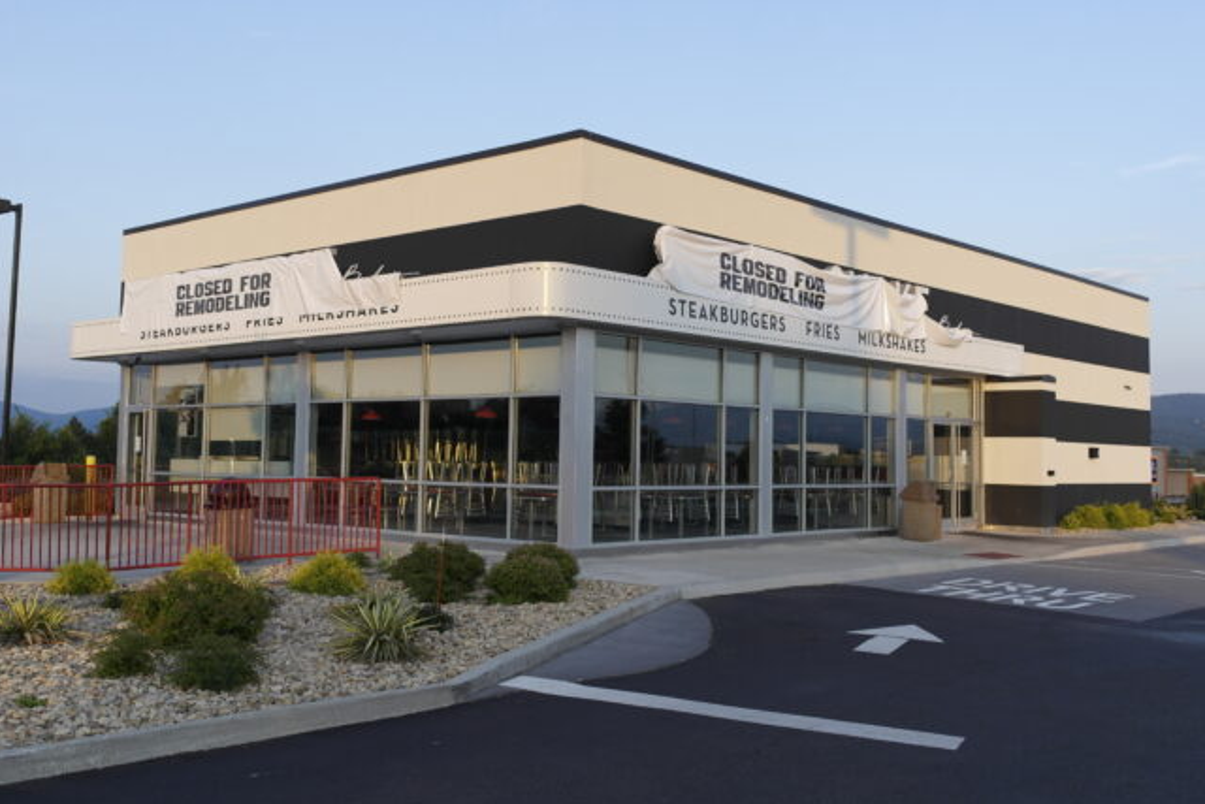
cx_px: 587
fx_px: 1205
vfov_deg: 36.8
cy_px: 358
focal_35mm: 36
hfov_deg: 53.1
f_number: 5
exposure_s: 1/160
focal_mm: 20
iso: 100
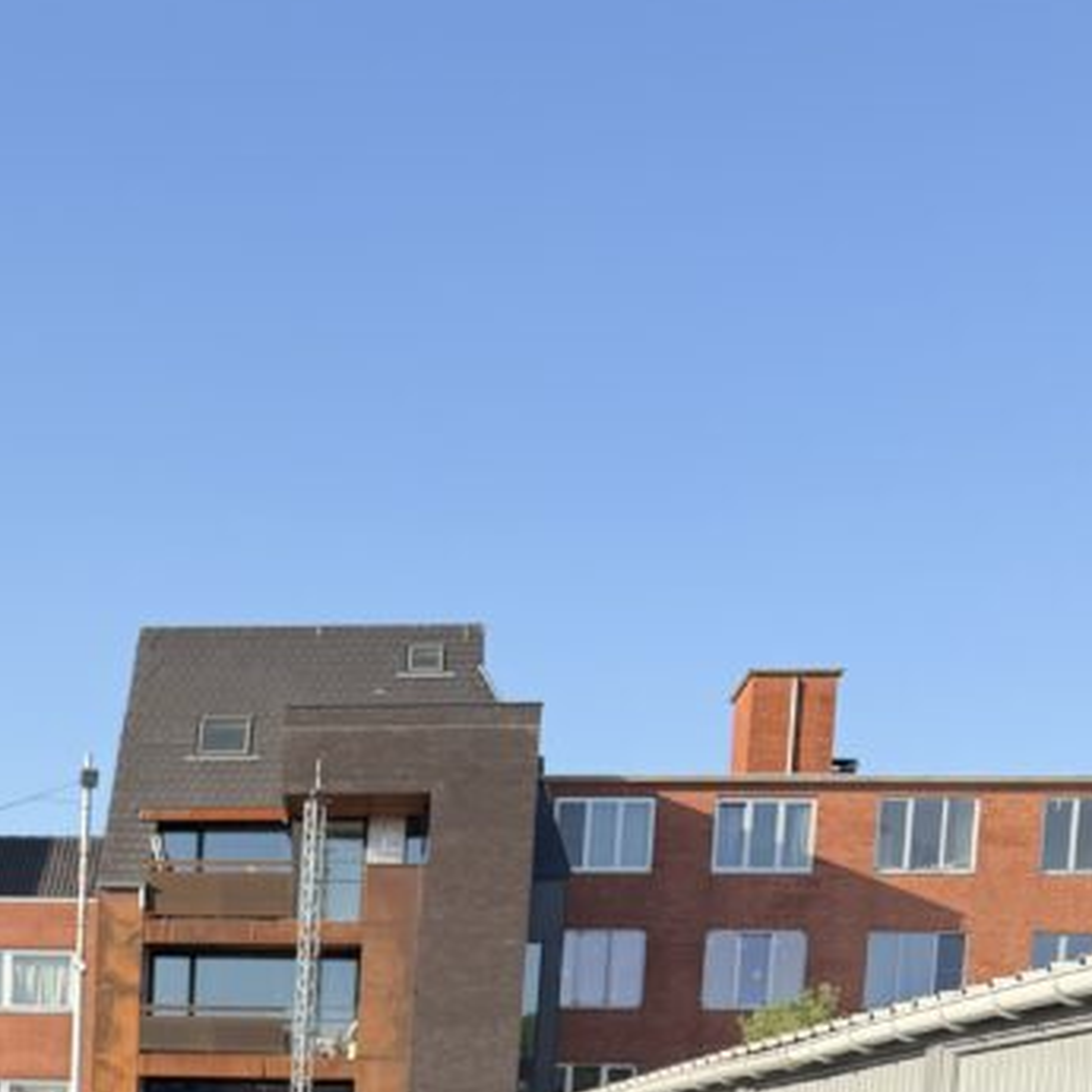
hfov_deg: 26.1
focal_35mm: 63
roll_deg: -1.4
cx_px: 38
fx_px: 2248
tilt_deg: -7.7
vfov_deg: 23.3
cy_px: 1522
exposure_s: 1/1812
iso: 80
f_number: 1.78
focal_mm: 6.76
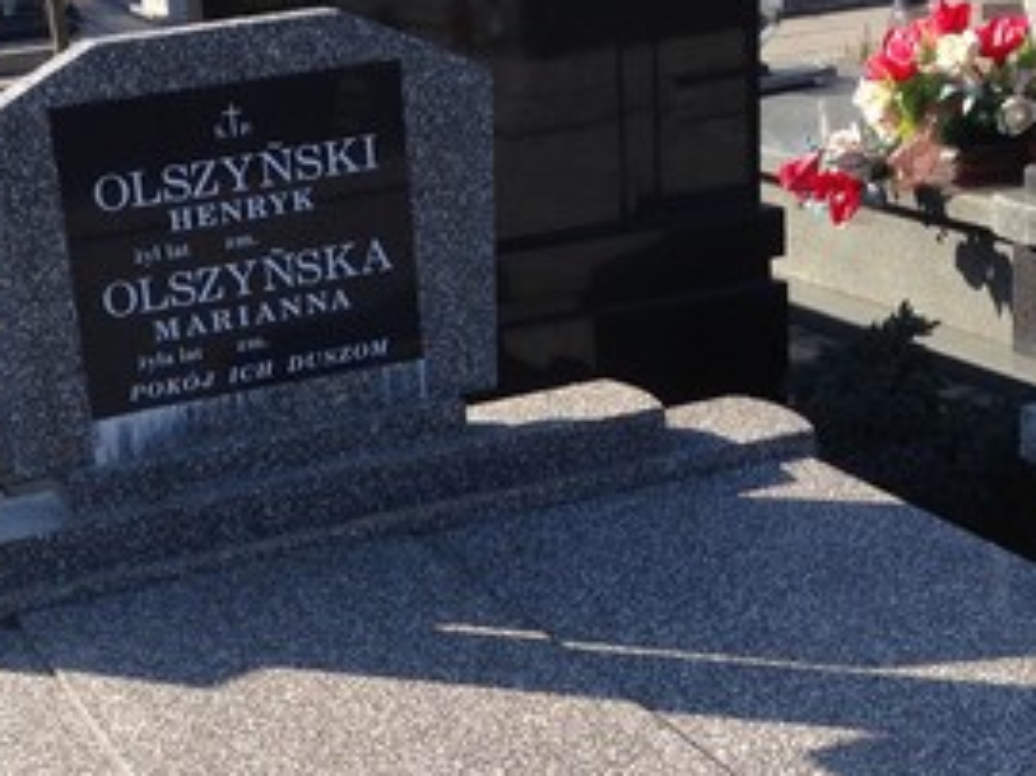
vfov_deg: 18.6
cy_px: 692
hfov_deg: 24.9
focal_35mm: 78
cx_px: 371
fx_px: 2333
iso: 50
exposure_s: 1/723
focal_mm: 4.12
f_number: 2.4
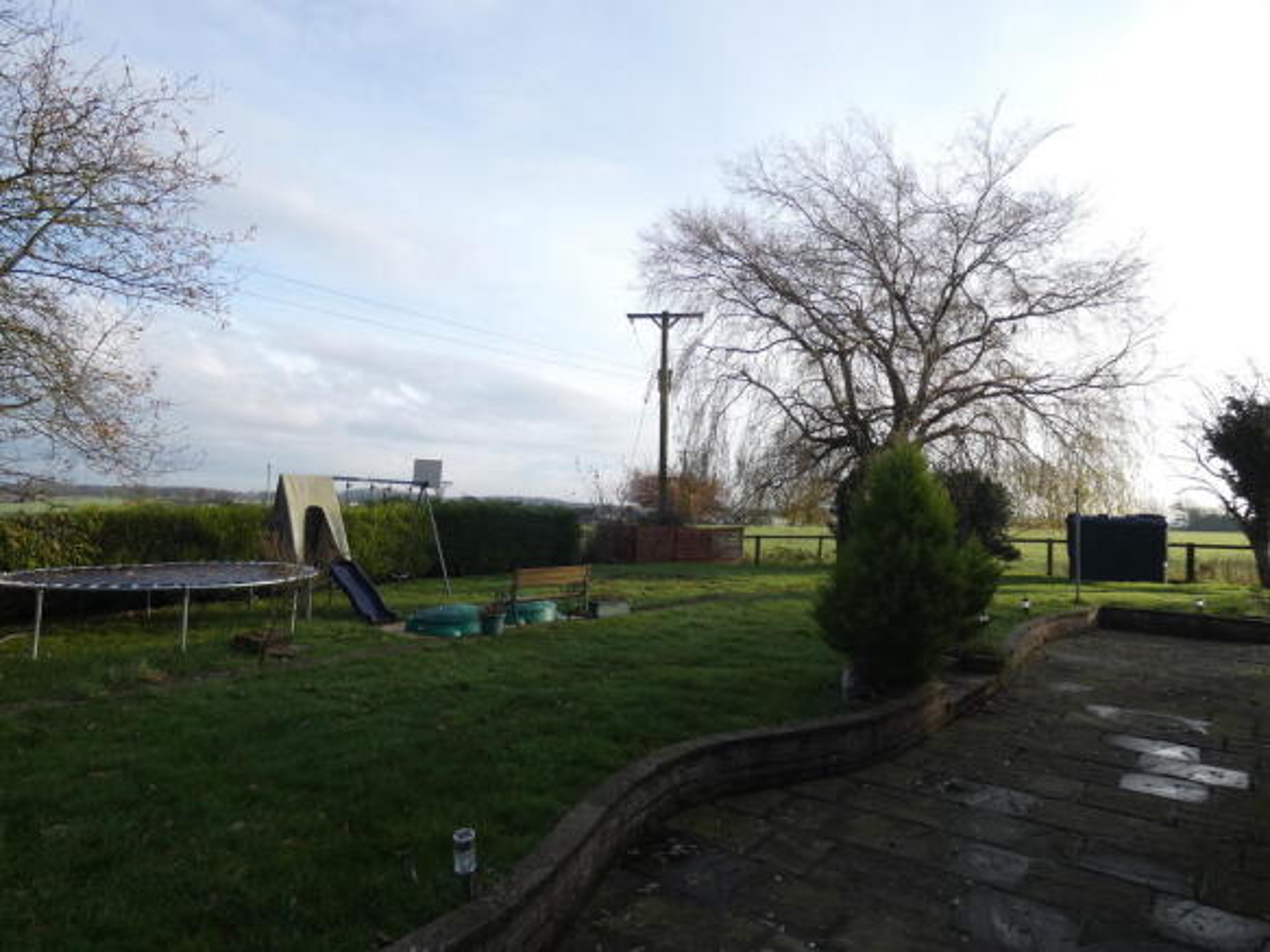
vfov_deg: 66.0
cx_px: 635
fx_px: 734
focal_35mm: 20
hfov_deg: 81.8
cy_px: 476
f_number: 2.8
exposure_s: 1/500
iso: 80
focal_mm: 3.6
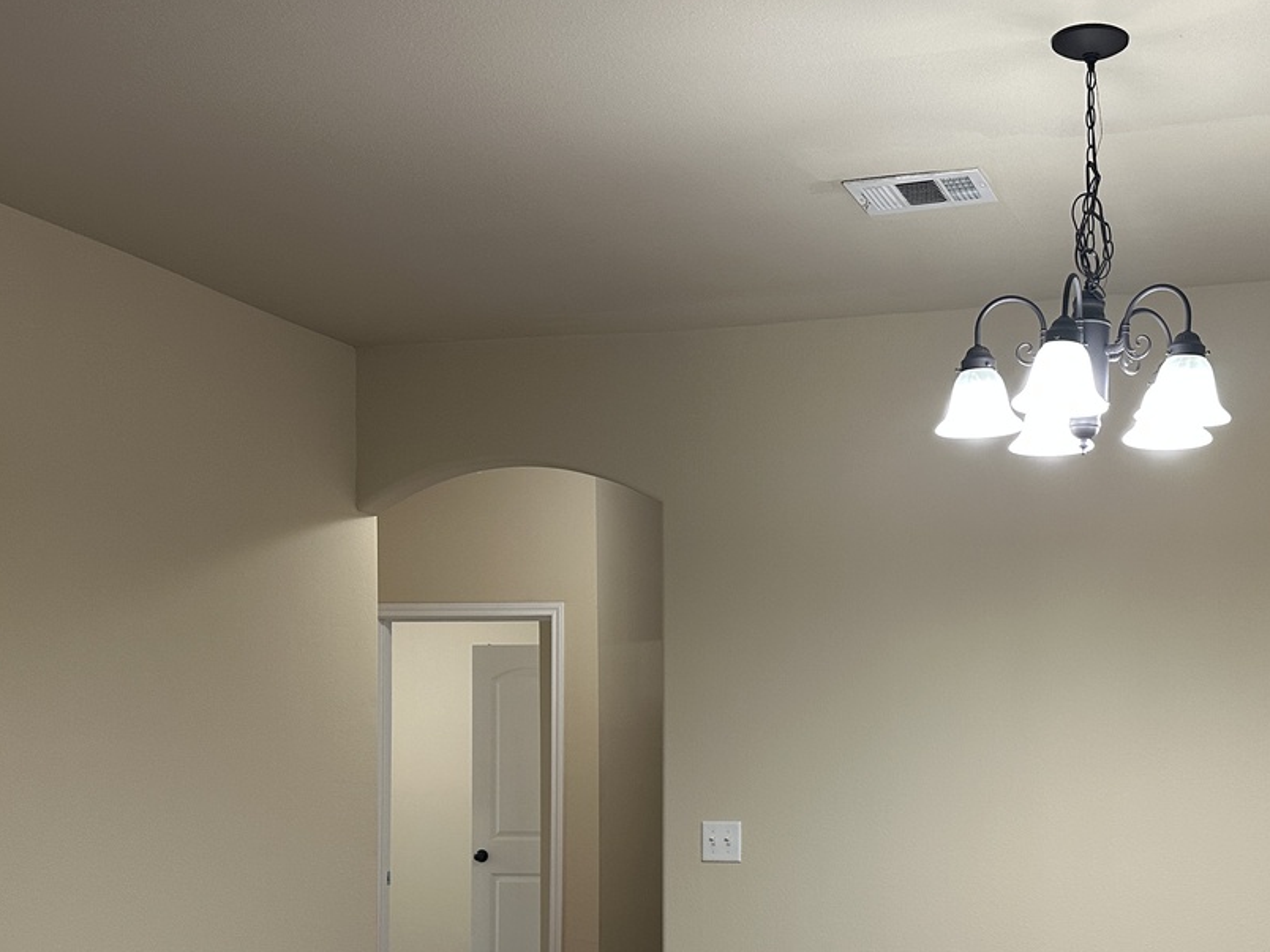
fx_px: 1578
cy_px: 756
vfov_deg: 32.7
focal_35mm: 43
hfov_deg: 43.0
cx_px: 880
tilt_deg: +0.7
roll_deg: -0.3
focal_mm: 6.86
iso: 160
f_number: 1.78
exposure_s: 1/60
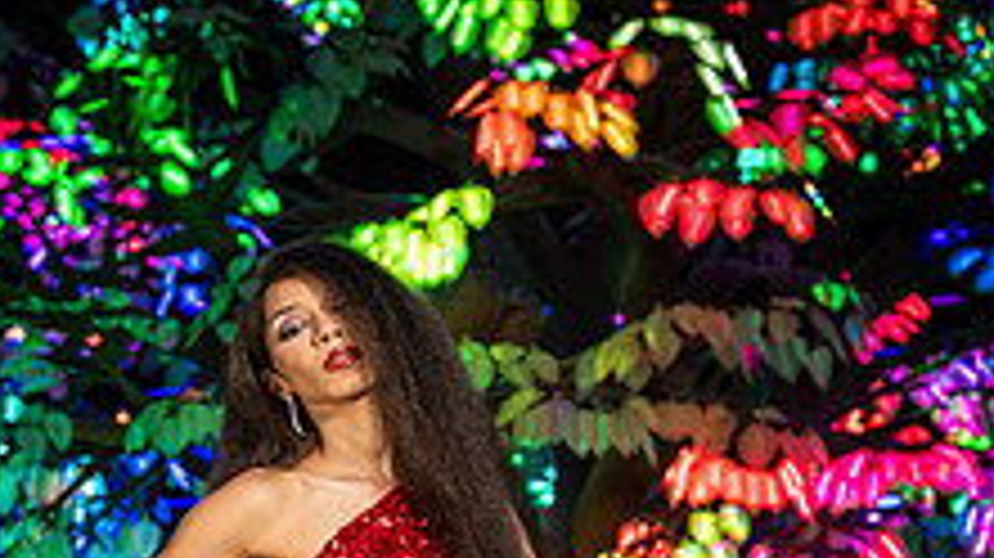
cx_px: 382
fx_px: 2977
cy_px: 1004
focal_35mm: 113
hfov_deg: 18.9
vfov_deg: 10.1
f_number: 5
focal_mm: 53
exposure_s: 1/80
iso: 500
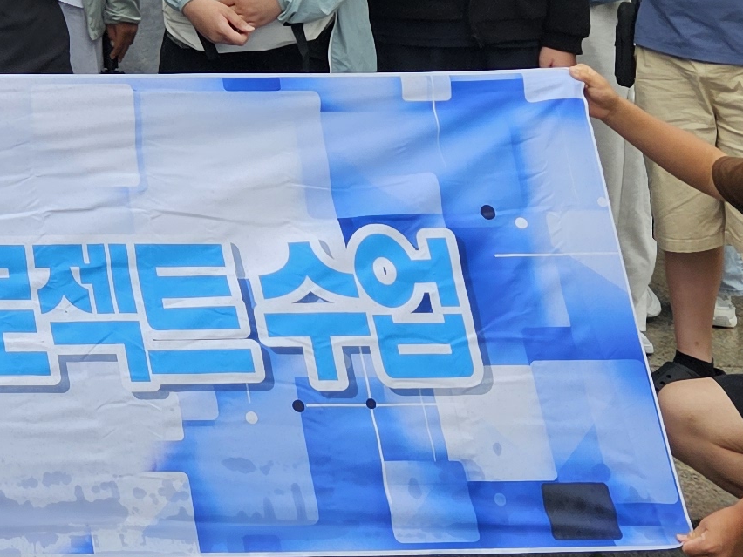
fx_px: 2318
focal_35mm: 108
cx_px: -715
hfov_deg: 15.0
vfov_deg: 12.6
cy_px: -399
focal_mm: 6.3
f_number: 1.7
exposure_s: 1/124
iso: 10
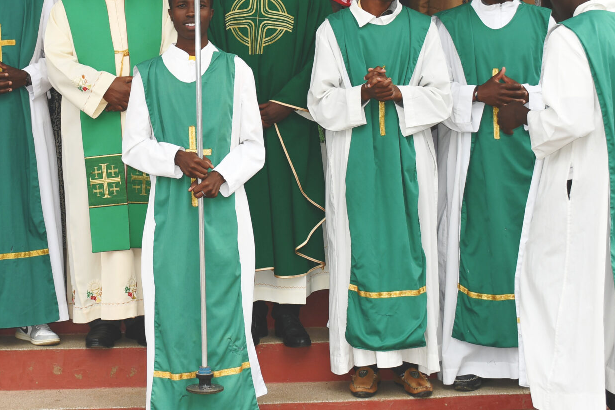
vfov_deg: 16.3
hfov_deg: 24.3
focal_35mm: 83
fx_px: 1418
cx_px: 199
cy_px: 46
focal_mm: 27
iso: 100
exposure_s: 1/250
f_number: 5
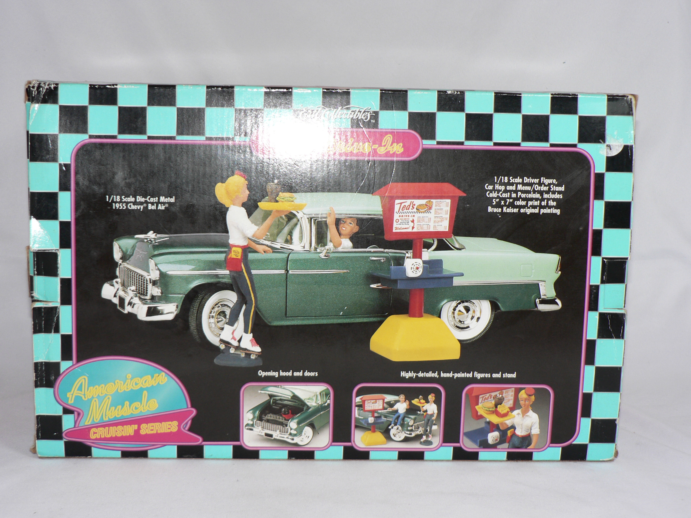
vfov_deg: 26.6
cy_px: 259
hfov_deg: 34.9
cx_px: 346
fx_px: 1098
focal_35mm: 55
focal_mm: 9.2
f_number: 3.2
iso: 80
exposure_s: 1/60
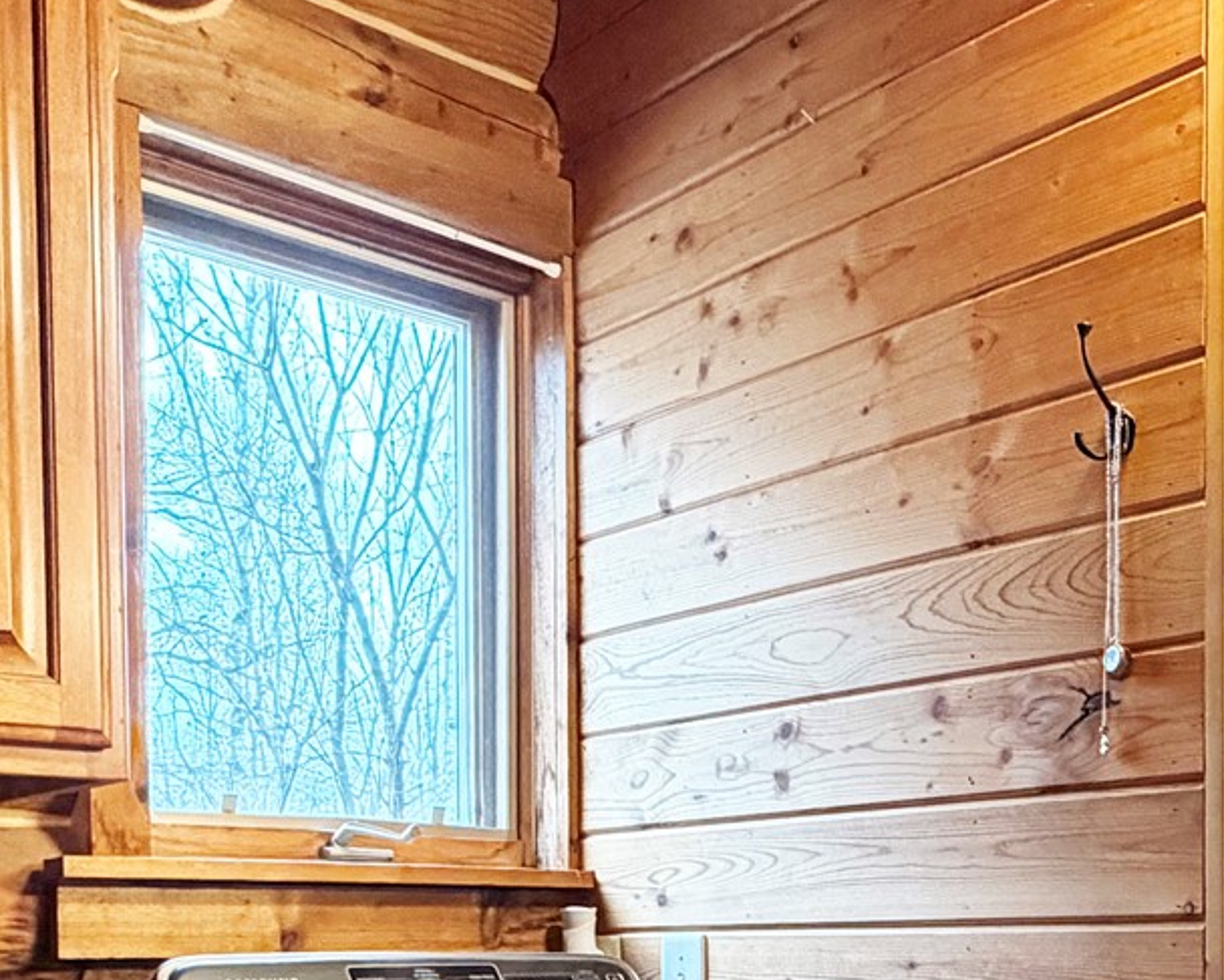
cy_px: 1000
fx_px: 1667
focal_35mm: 46
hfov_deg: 40.3
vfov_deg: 30.3
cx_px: 580
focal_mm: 2.22
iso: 500
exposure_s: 1/60
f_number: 2.2
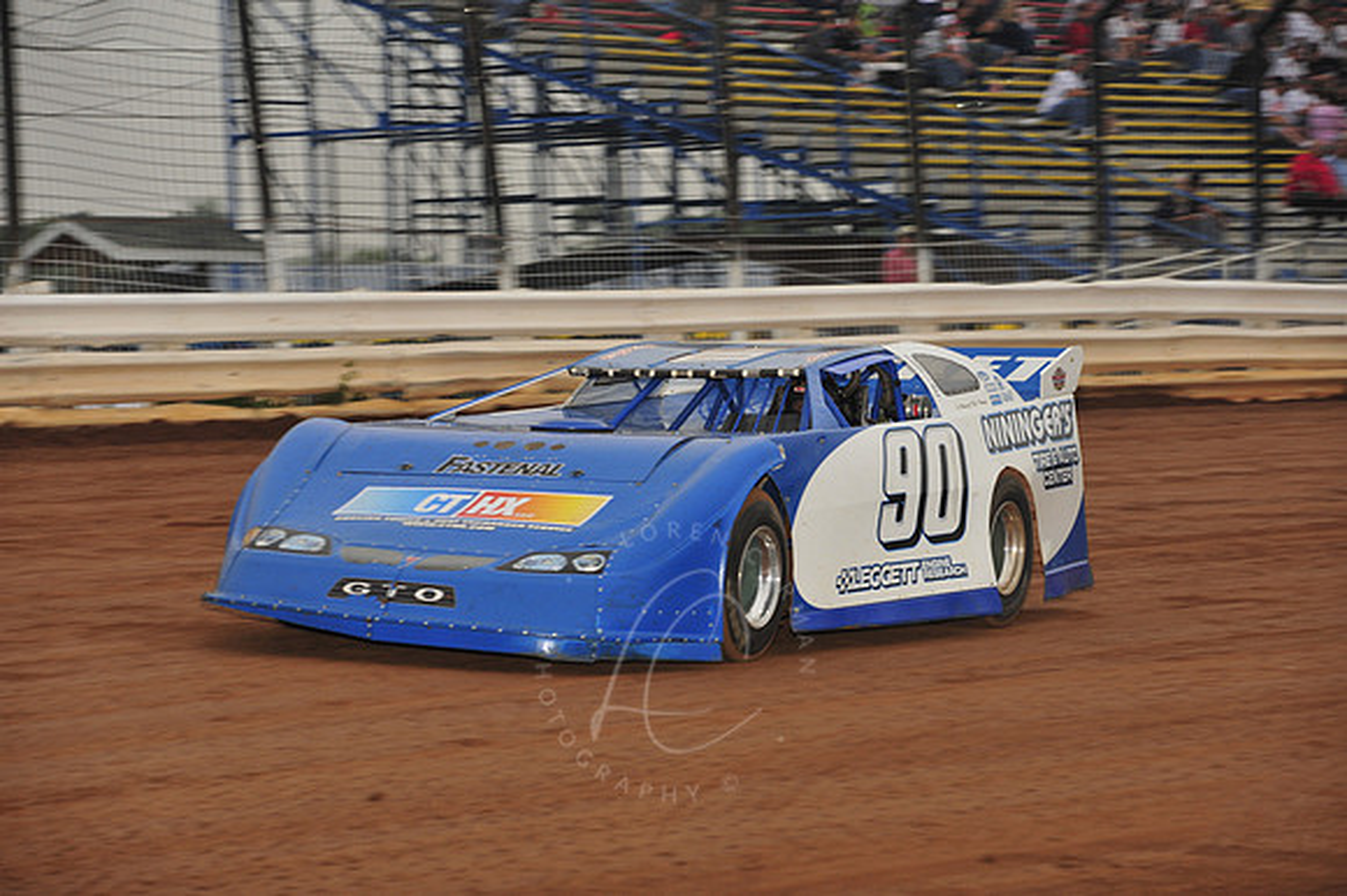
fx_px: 6357
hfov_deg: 12.1
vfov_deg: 8.1
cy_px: 448
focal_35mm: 170
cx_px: 674
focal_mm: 170
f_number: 8
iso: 1000
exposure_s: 1/320
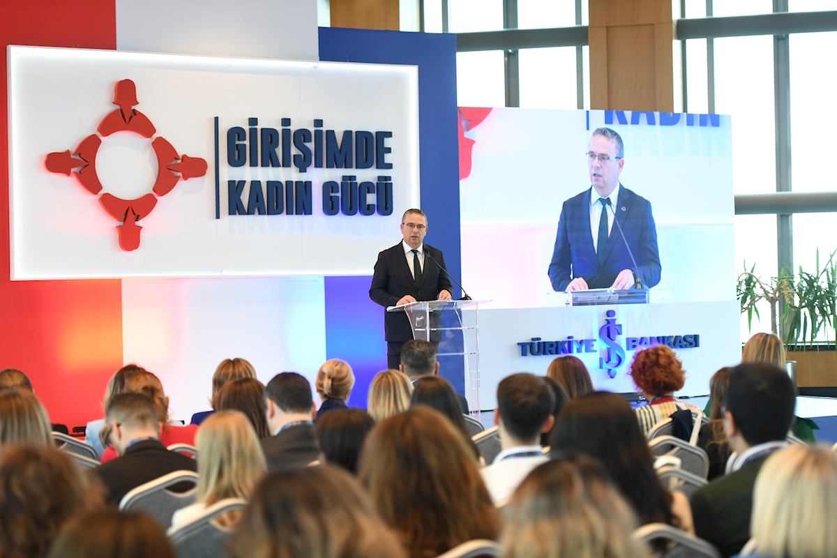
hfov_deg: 25.4
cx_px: 418
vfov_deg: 17.1
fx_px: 1860
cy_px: 279
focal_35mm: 80
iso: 800
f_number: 3.2
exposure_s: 1/160
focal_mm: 80
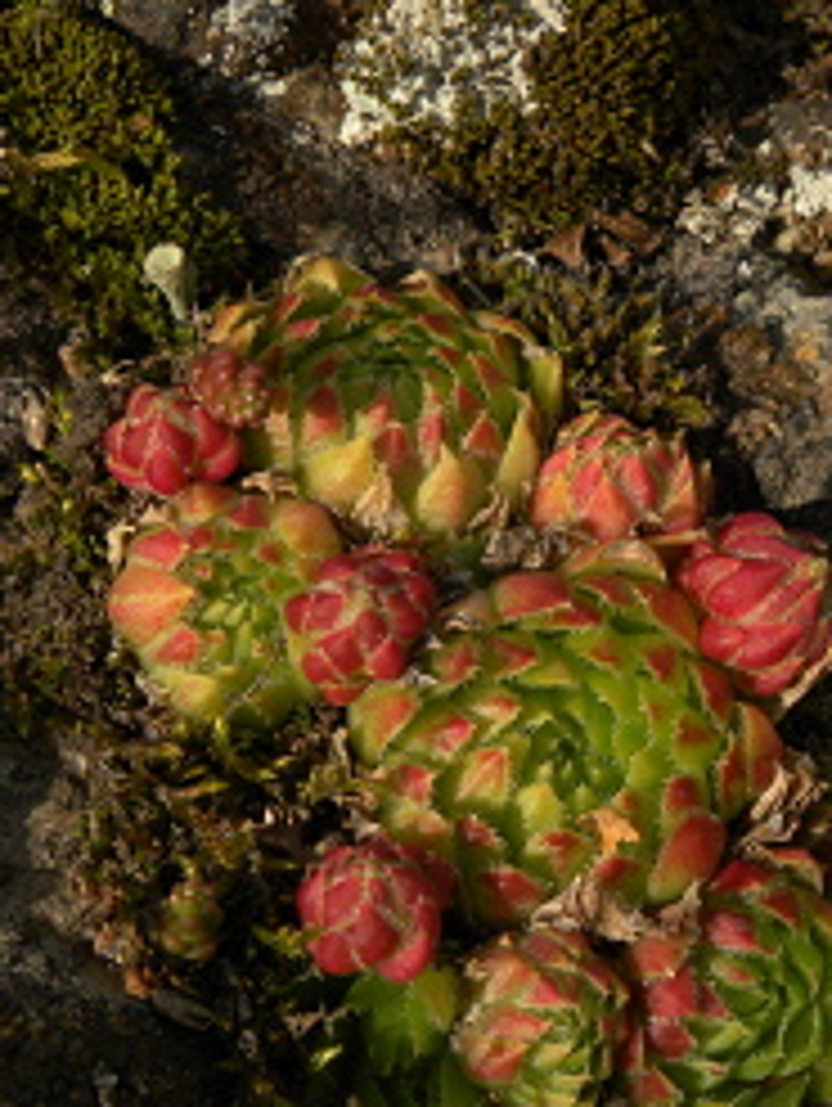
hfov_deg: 18.4
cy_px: 752
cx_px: 567
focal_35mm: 80
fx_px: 2559
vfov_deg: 24.3
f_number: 5
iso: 64
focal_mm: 7.3
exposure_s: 1/500
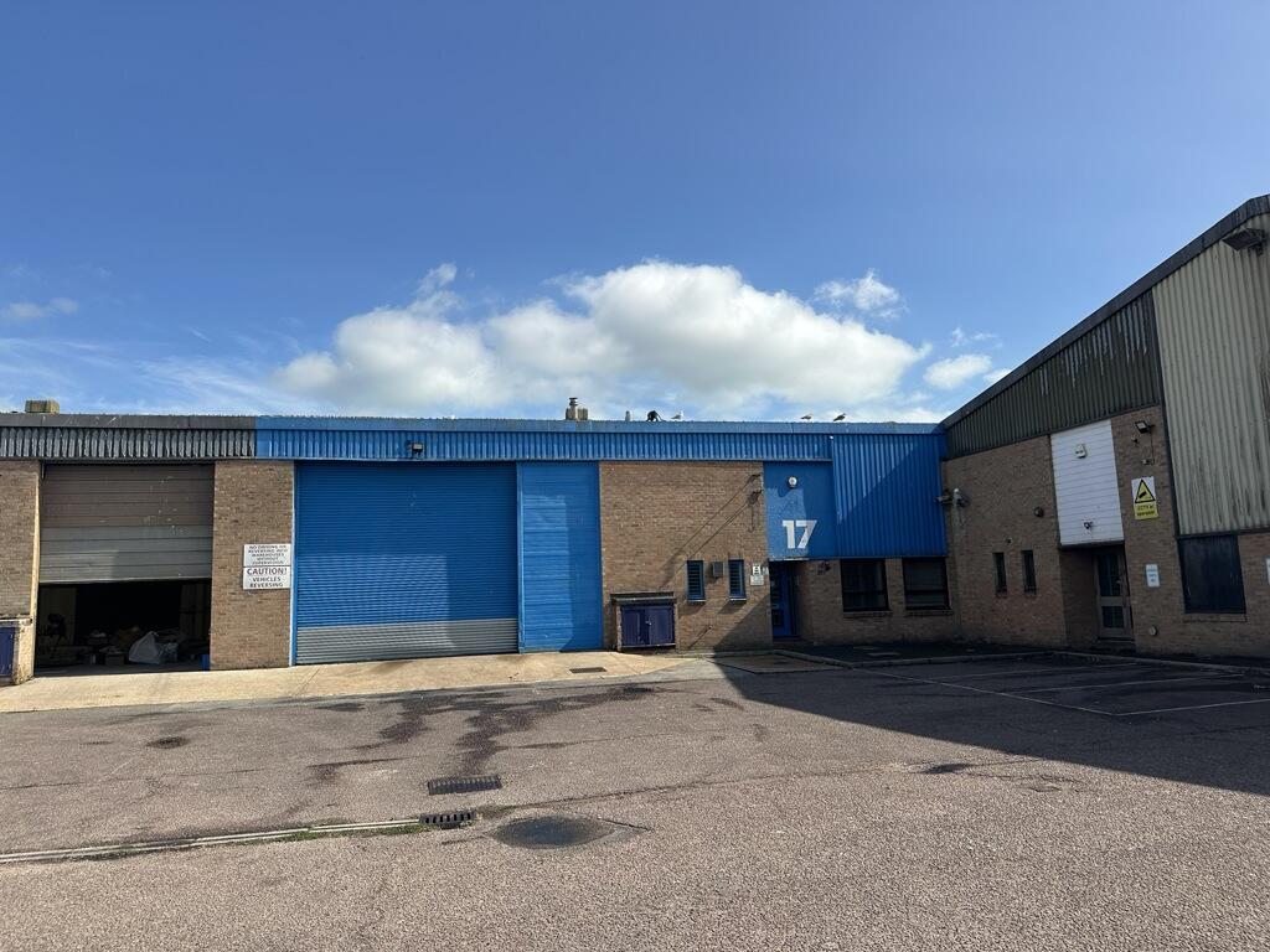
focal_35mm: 24
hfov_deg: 71.6
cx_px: 635
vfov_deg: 56.8
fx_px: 881
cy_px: 476
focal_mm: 6.86
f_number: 1.78
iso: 80
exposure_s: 1/5525
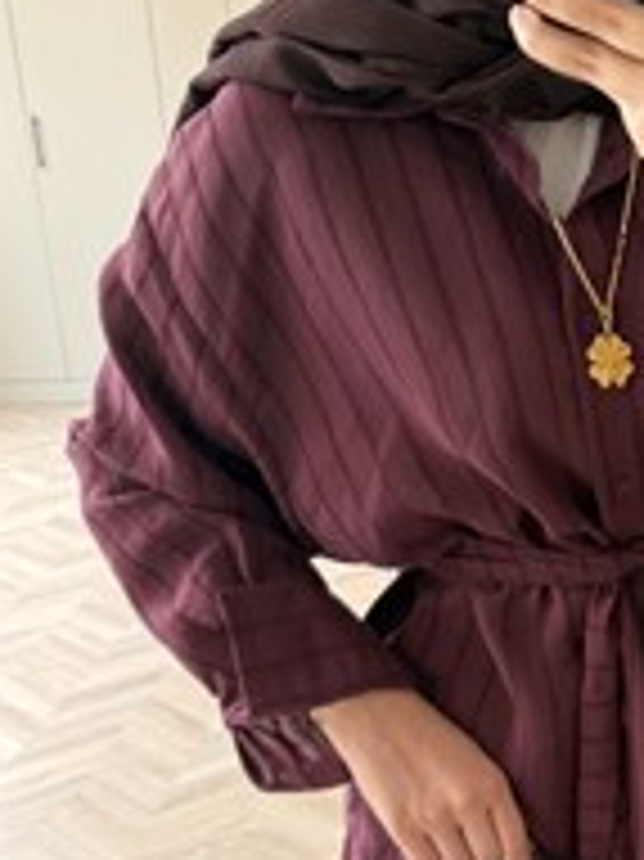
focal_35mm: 52
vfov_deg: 33.9
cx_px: 671
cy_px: 844
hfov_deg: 26.3
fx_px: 1291
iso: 160
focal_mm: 6.76
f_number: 1.78
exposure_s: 1/121
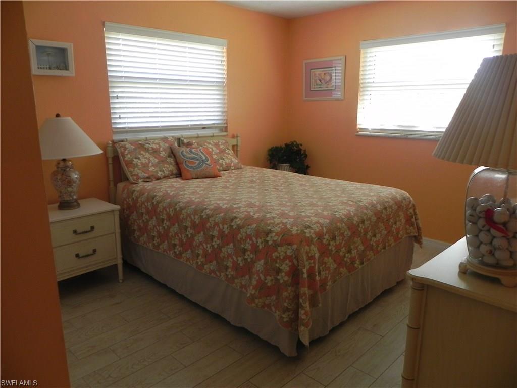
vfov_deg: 53.1
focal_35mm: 26
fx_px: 388
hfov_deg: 67.3
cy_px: 194
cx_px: 258
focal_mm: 4.6
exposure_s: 1/30
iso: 223
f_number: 2.8
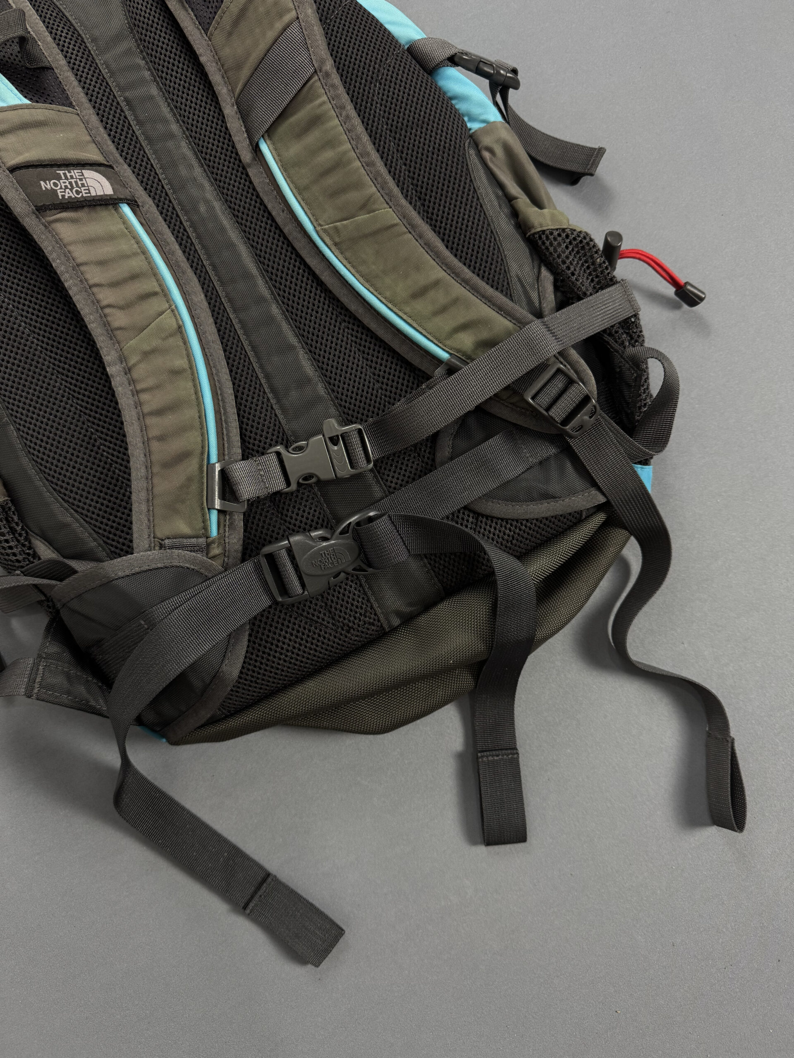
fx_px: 734
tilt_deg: -83.0
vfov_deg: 71.6
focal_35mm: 24
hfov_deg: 56.8
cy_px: 529
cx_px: 397
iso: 200
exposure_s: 1/60
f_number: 1.78
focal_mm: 6.76
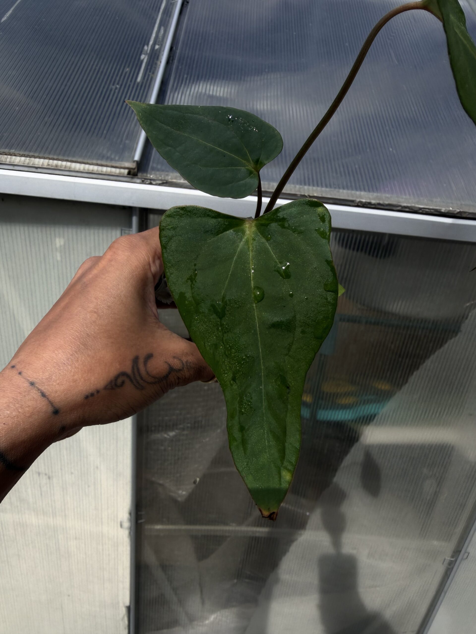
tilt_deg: -26.2
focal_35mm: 24
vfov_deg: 71.6
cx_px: 238
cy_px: 317
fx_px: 440
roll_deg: -7.4
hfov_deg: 56.8
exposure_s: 1/1164
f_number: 2.2
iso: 25
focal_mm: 2.22
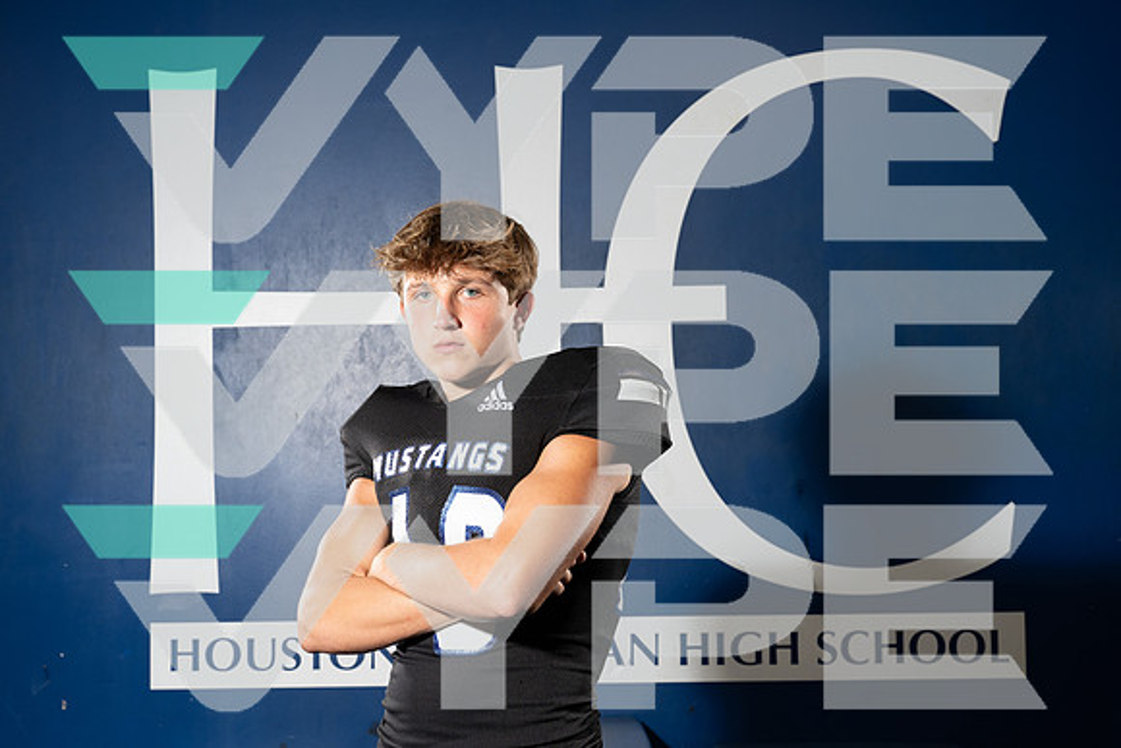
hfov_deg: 38.2
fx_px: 1620
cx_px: 560
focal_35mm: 52
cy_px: 374
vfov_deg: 26.0
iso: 800
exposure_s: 1/250
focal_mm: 52
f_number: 8
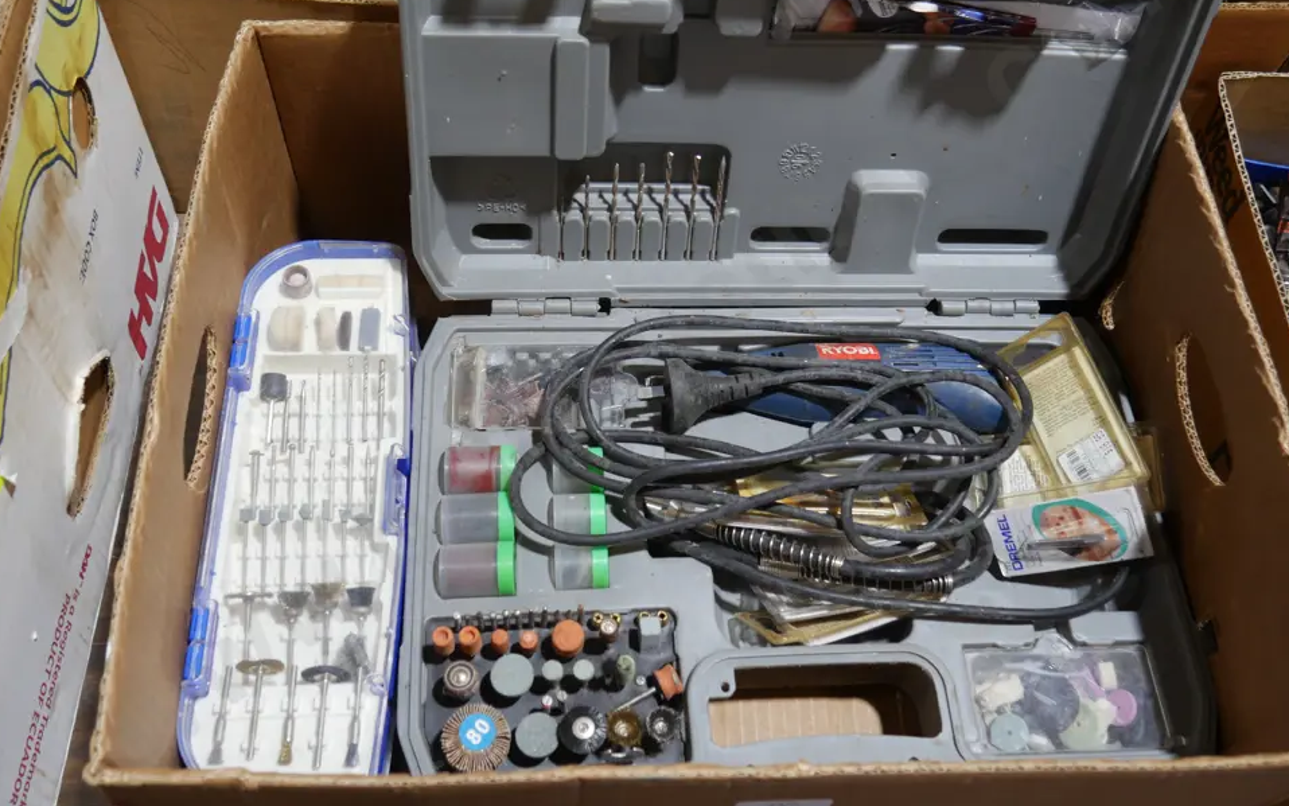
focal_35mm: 34
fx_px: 1195
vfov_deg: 37.2
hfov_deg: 56.7
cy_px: 336
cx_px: 674
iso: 250
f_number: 3.6
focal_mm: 15
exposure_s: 1/60
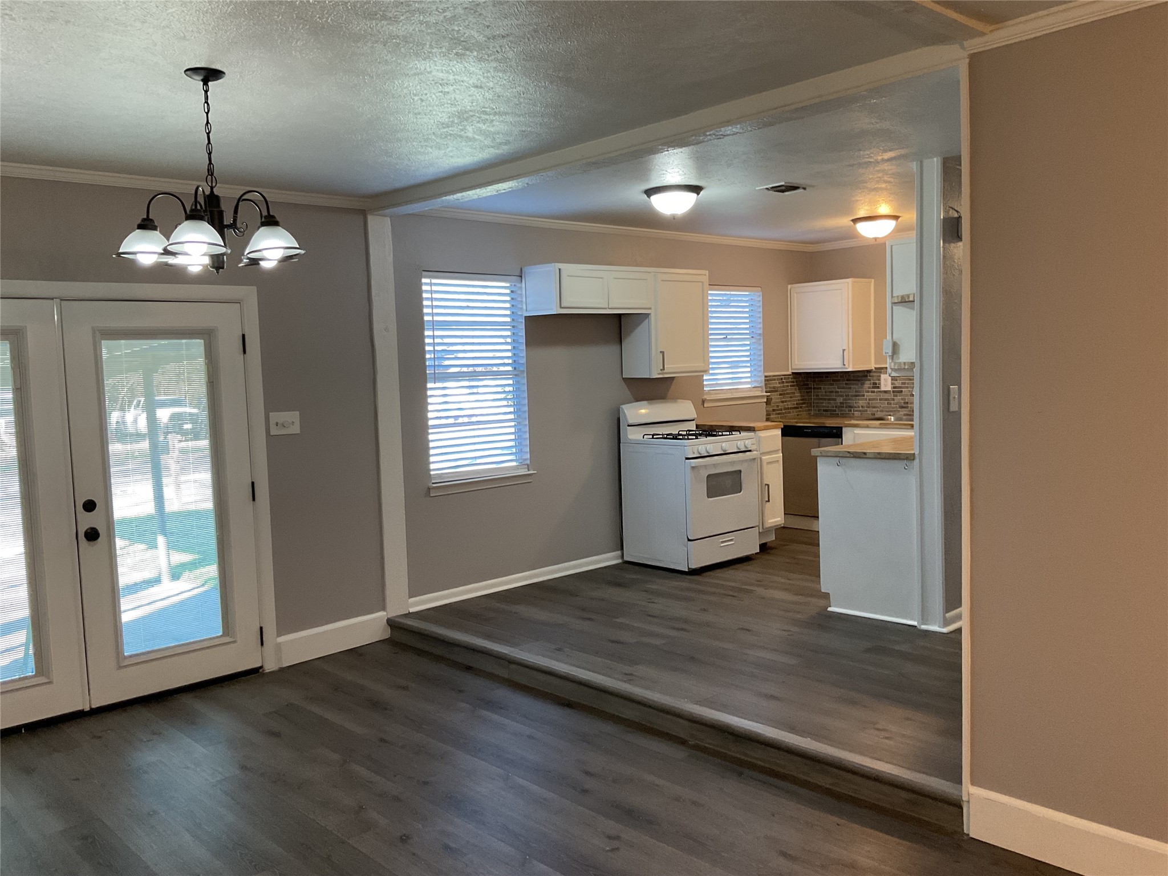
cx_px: 584
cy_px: 438
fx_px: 979
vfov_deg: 48.2
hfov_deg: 61.7
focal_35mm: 29
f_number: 1.8
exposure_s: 1/60
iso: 125
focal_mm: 3
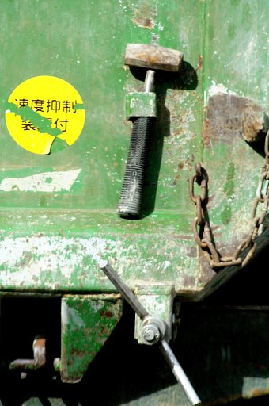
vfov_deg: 4.6
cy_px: 203
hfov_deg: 3.0
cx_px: 134
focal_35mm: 450
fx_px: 5057
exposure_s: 1/300
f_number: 6.3
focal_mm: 300
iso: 100
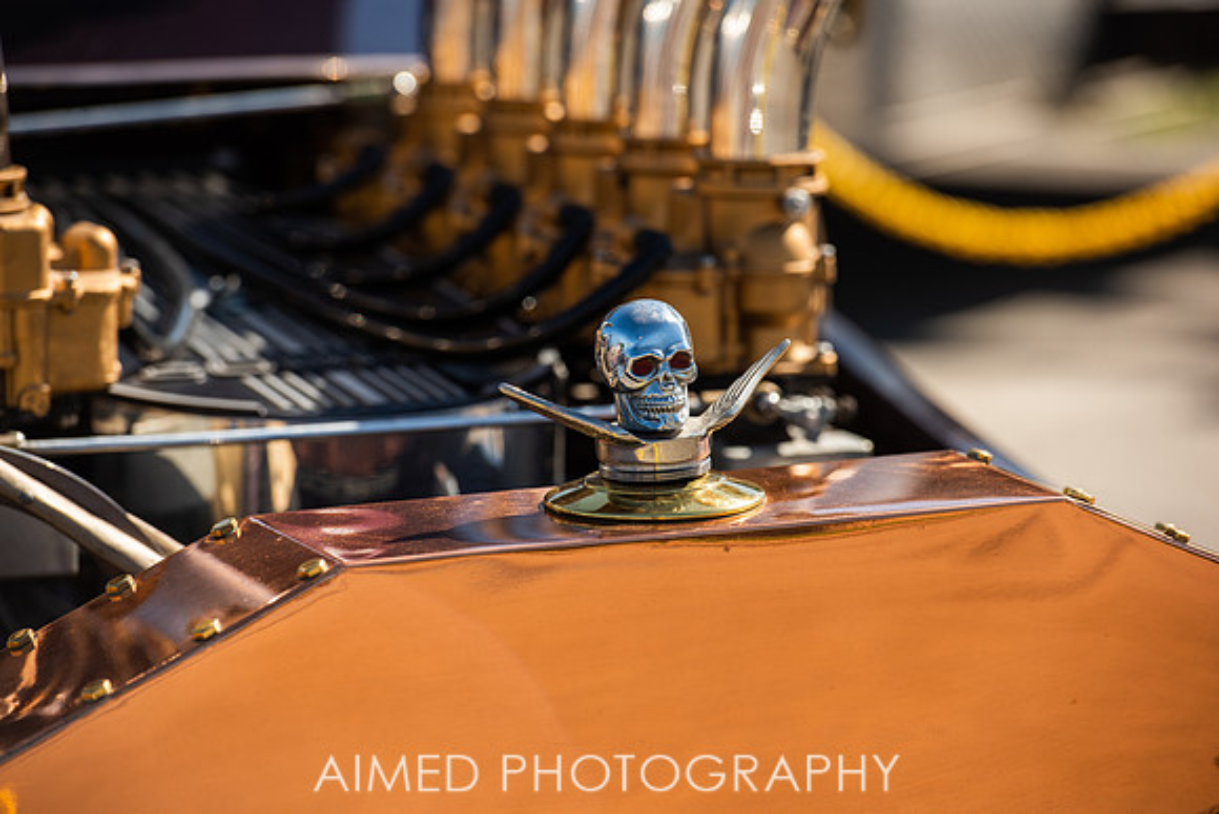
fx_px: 6773
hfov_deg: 10.3
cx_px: 610
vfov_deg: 6.9
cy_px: 407
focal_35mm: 200
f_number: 5.6
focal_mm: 200
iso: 125
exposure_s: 1/800
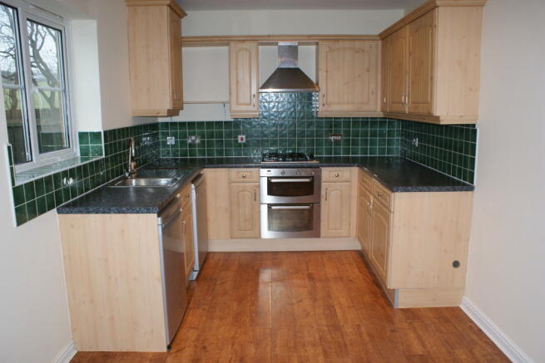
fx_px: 409
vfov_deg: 48.0
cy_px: 182
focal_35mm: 27
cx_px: 272
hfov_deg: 67.4
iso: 400
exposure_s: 1/60
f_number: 5.6
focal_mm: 18
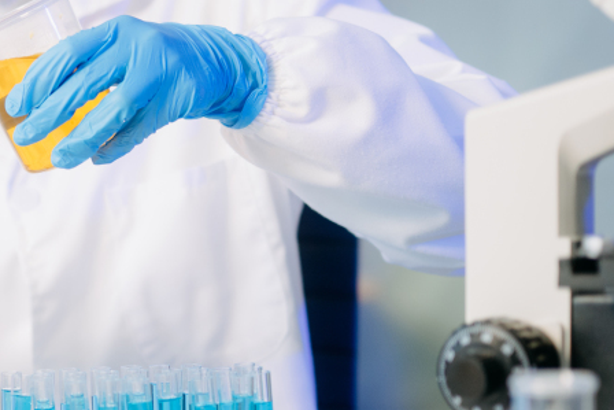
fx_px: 2286
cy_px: 303
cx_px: -122
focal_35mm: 134
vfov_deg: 10.2
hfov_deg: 14.8
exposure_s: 1/200
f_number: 2
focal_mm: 50
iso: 250
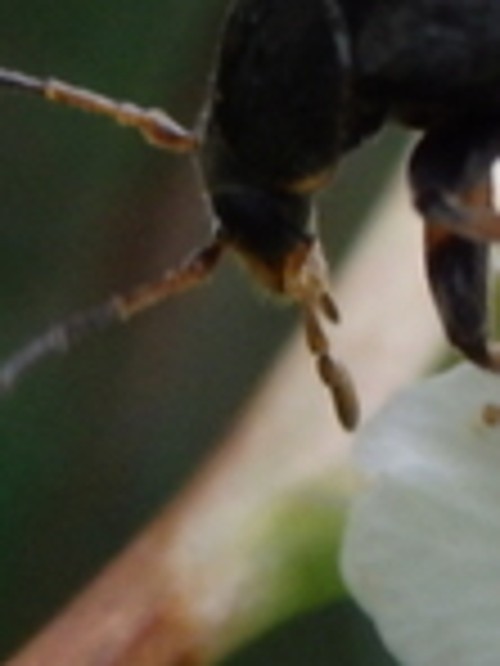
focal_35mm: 380
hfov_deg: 3.9
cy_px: 94
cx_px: 678
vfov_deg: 5.2
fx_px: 7318
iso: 320
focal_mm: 11.9
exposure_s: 1/100
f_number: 4.4
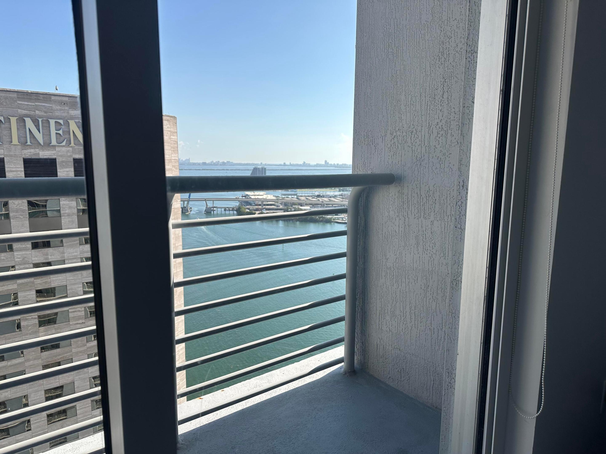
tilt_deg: -9.0
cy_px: 227
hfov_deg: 71.6
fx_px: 420
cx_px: 303
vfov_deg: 56.8
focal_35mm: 24
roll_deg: -0.1
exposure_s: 1/2809
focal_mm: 6.86
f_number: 1.78
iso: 80
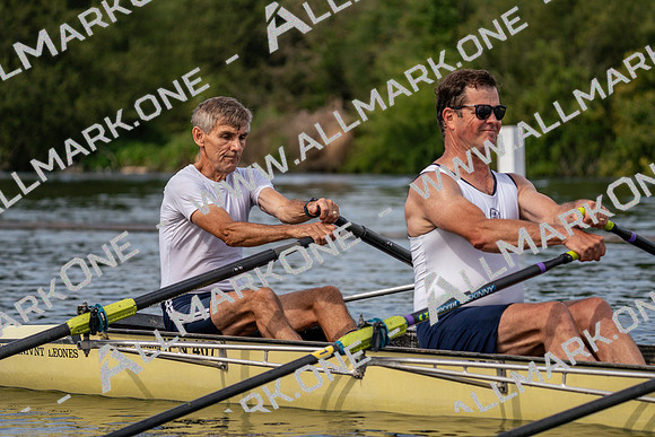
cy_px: 218
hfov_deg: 10.3
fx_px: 3640
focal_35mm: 200
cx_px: 328
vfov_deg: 6.9
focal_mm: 200
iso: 320
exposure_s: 1/1600
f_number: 5.6
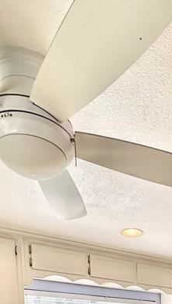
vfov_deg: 36.0
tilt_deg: -5.7
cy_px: 384
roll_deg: +0.4
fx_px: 324
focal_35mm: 40
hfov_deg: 28.4
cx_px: 162
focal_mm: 2.22
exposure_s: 1/339
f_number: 2.2
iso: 40
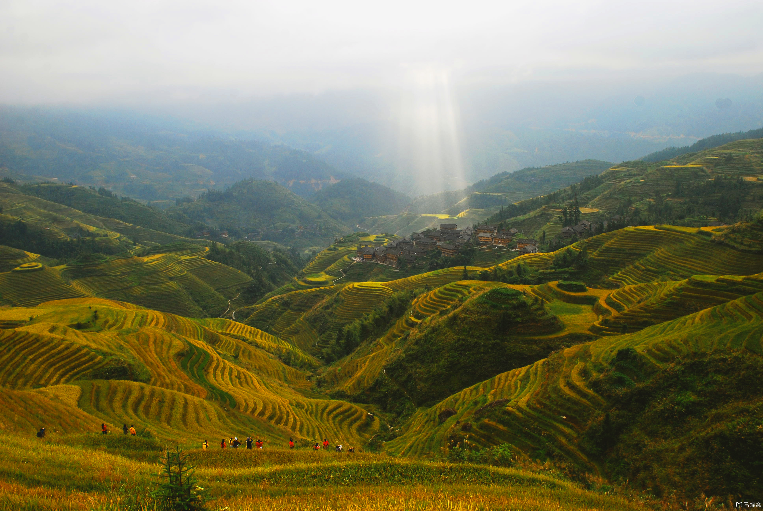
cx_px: 382
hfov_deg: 57.2
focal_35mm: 33
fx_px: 700
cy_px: 256
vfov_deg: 40.1
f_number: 8
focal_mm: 22
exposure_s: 1/60
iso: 200
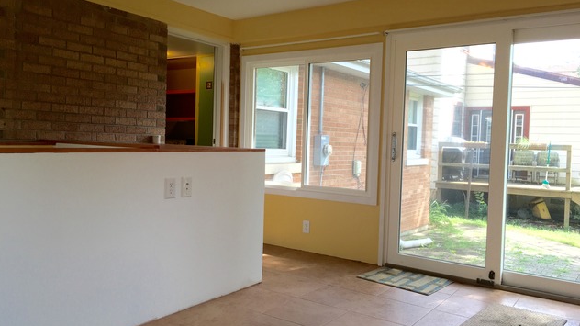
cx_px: 287
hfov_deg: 61.0
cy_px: 160
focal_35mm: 32
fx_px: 492
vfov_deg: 36.6
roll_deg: -1.4
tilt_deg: -1.2
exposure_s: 1/120
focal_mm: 4.15
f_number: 2.2
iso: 40
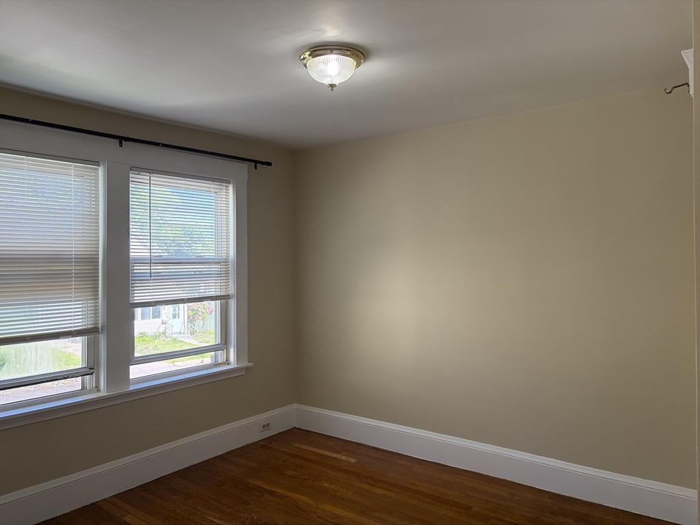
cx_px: 350
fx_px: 526
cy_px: 262
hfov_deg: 67.3
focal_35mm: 26
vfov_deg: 53.1
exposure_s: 1/197
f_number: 1.6
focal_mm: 5.96
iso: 125
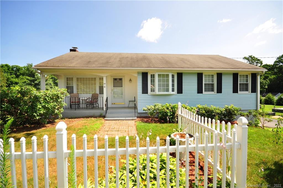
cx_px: 142
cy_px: 94
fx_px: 118
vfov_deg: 77.1
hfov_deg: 100.5
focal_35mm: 15
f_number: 8
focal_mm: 10
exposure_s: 1/250
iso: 250
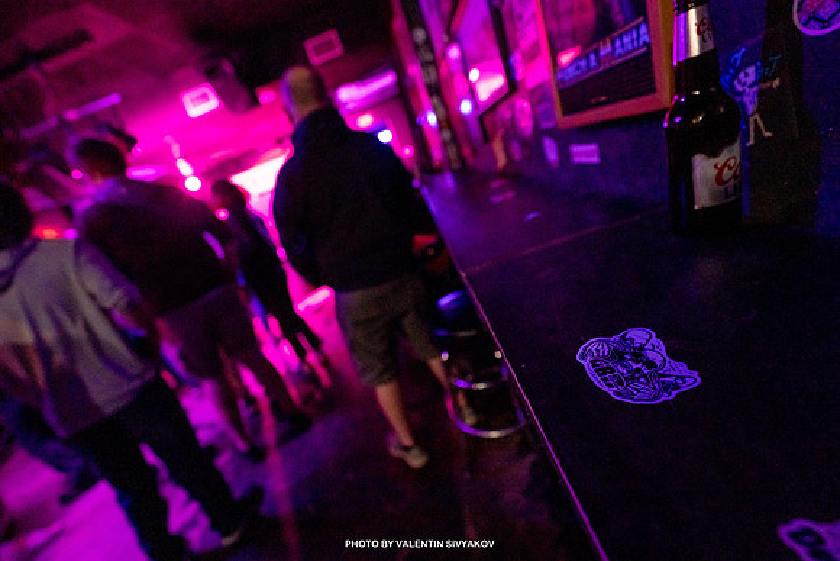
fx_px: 327
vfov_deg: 81.2
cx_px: 420
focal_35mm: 14
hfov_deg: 104.2
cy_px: 280
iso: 3200
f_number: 2.8
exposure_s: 1/80
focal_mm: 14
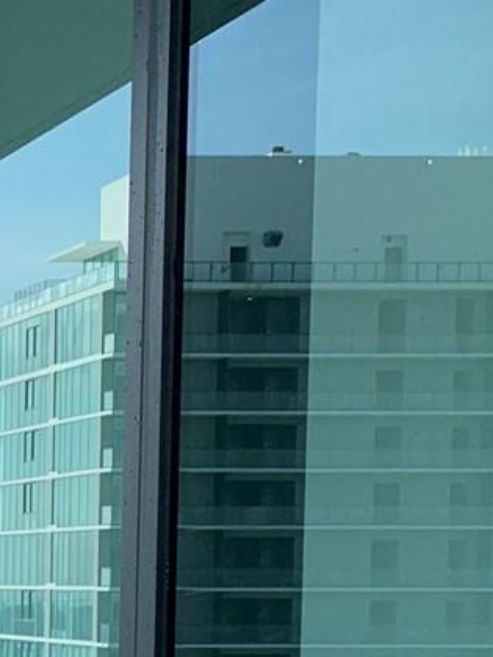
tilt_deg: -3.1
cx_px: -631
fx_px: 1880
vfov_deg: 19.1
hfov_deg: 12.3
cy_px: 702
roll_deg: -0.7
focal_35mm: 99
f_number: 1.8
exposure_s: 1/2033
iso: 25
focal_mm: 4.25
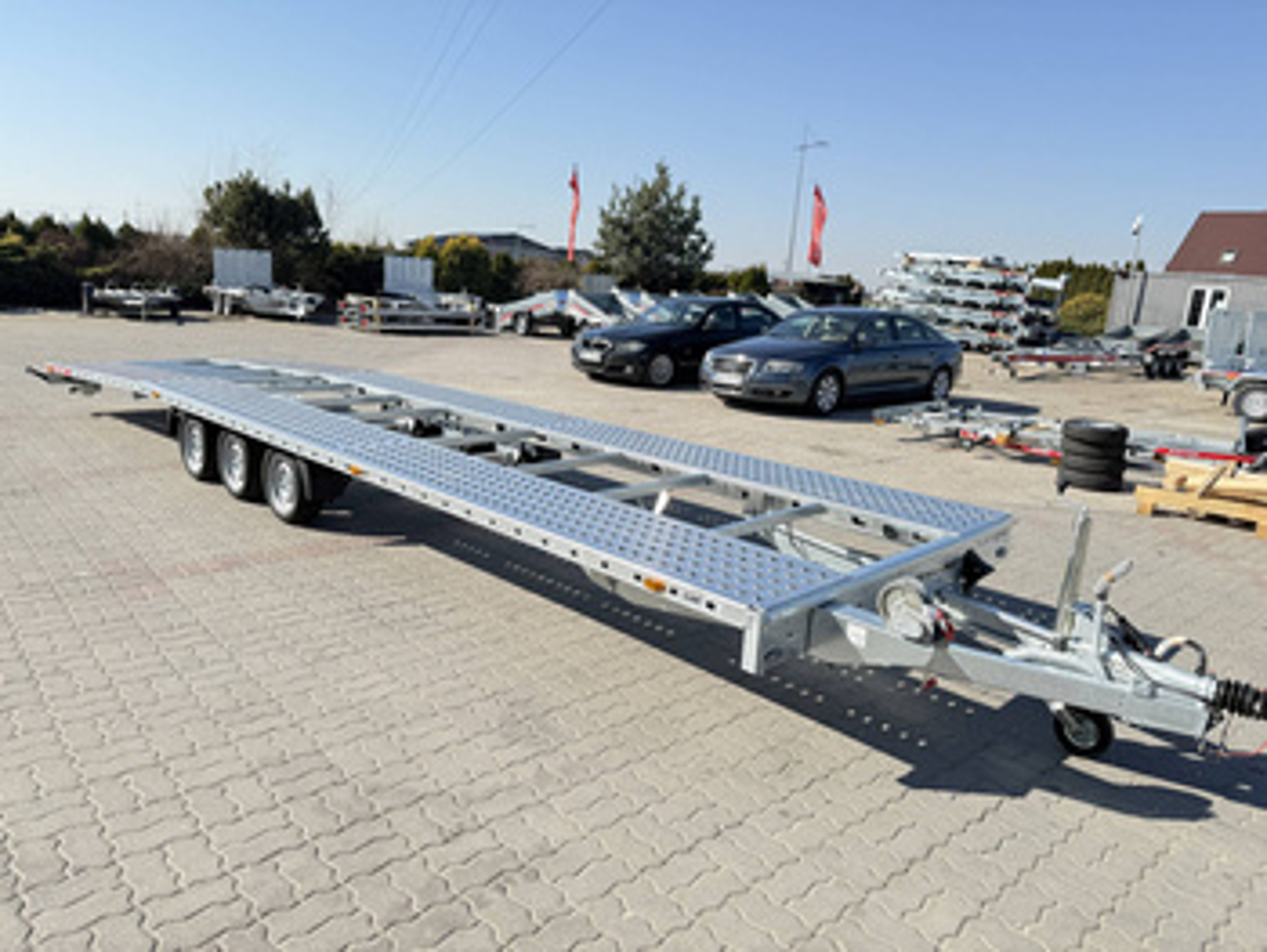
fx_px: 879
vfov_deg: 56.9
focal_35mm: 24
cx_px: 634
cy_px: 476
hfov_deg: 71.6
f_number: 1.78
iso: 80
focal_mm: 6.76
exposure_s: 1/2169
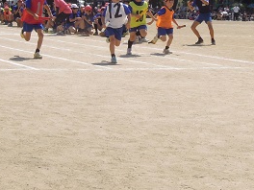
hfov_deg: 19.7
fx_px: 726
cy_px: 18
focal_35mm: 99
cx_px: 70
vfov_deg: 14.8
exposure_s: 1/1250
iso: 160
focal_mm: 7.2
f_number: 4.6
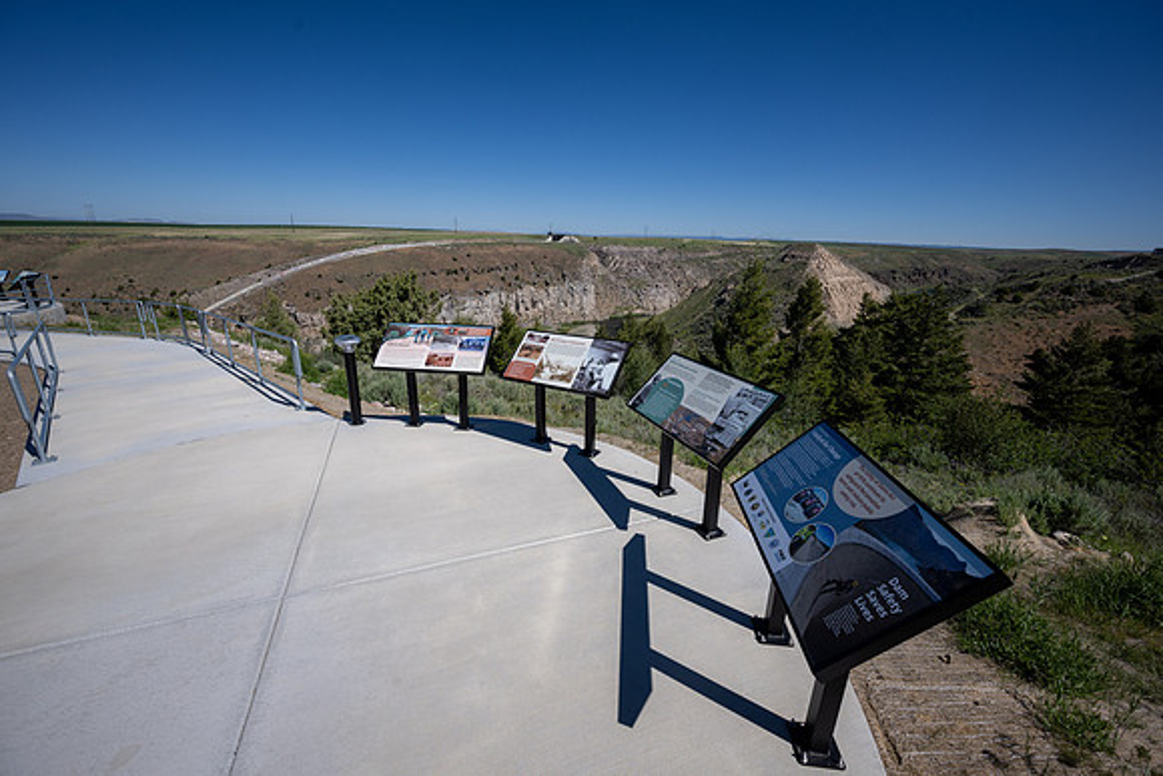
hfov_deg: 103.6
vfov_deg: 80.6
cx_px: 588
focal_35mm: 14
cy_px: 392
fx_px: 457
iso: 100
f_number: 8
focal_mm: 14
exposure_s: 1/500
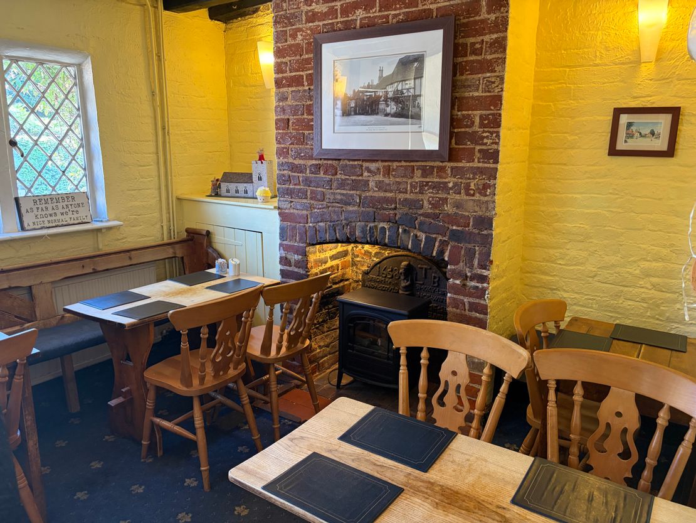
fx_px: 523
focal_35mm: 26
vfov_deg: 53.1
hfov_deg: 67.3
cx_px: 348
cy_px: 262
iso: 200
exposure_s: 1/50
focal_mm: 5.96
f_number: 1.6
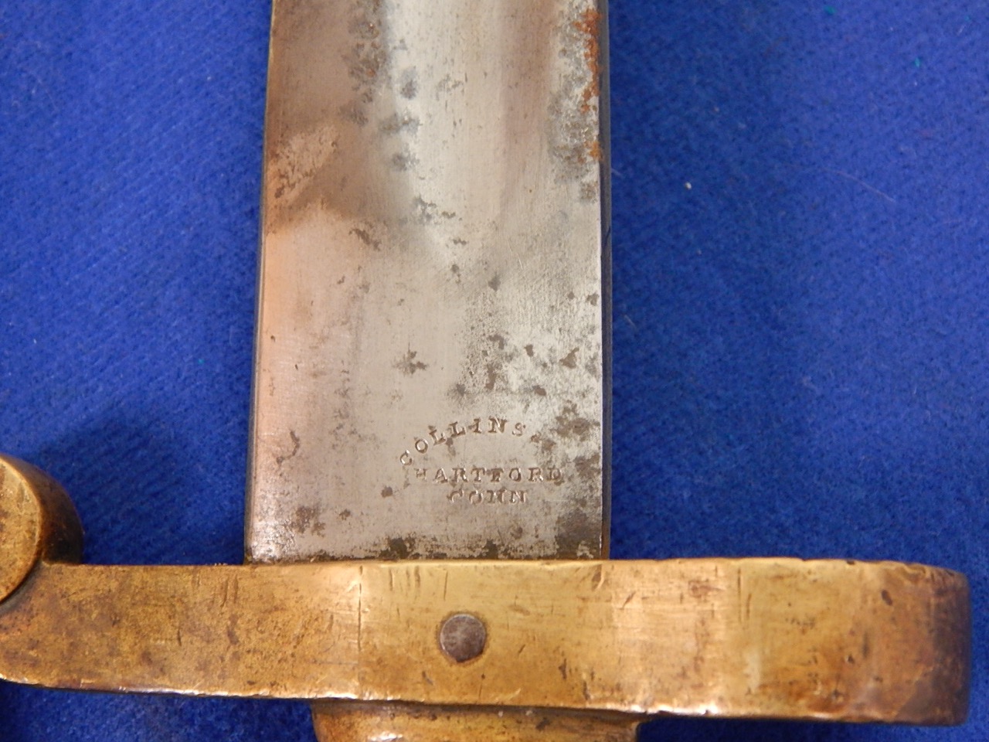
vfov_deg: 24.0
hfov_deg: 31.7
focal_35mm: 61
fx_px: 1743
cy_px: 371
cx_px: 494
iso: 400
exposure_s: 1/10
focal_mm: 10.9
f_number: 4
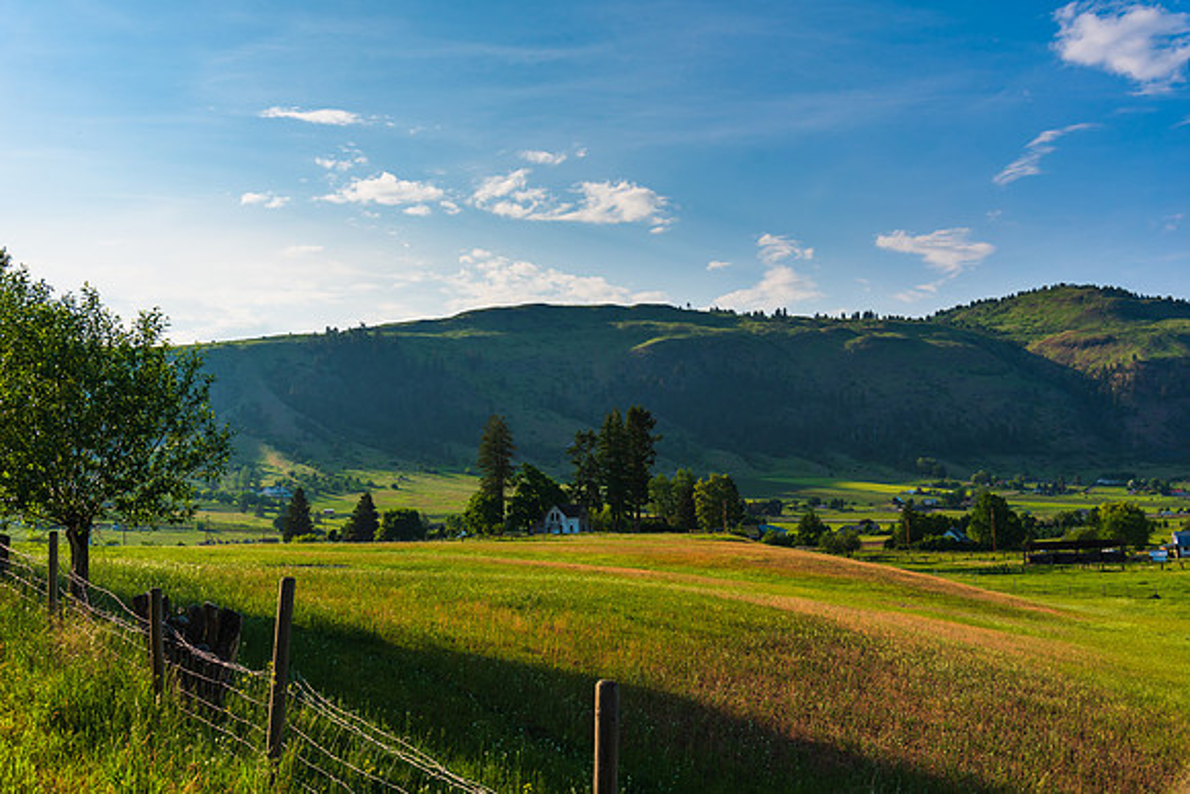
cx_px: 595
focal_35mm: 38
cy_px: 397
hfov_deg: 50.7
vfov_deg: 35.1
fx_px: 1256
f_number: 5.6
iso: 100
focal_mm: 38
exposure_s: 1/1000
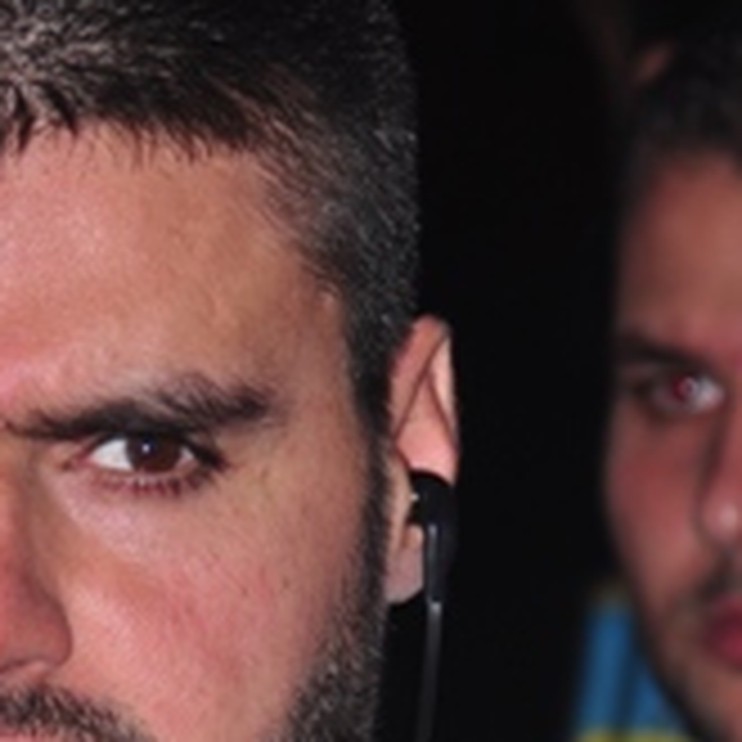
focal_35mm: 370
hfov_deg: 4.7
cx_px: 47
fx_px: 8964
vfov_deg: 4.7
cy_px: 486
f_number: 5.6
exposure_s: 1/200
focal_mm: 75
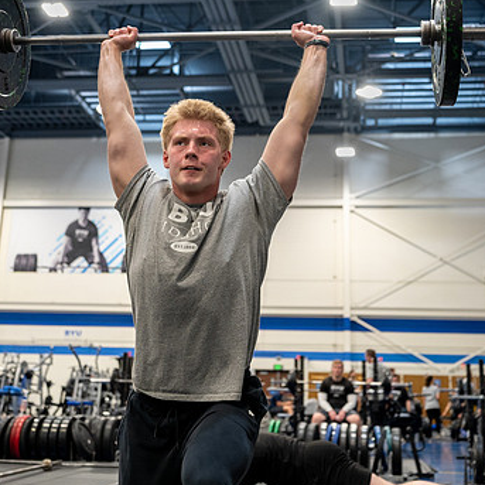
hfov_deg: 32.2
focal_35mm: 53
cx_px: 243
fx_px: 840
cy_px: 153
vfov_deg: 31.9
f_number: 2.8
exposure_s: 1/80
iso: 1000
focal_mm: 29.5
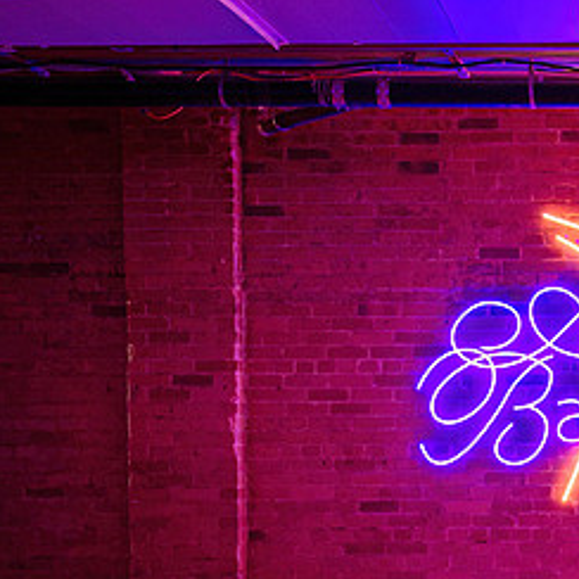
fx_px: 1268
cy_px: 475
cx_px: 670
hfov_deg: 23.7
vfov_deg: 25.2
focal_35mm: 67
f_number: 1.8
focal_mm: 28
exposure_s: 1/200
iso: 1000
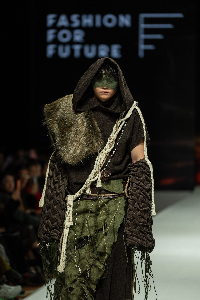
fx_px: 1667
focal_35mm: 200
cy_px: 150
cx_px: 100
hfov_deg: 6.9
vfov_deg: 10.3
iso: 200
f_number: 3.2
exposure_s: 1/250
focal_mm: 200
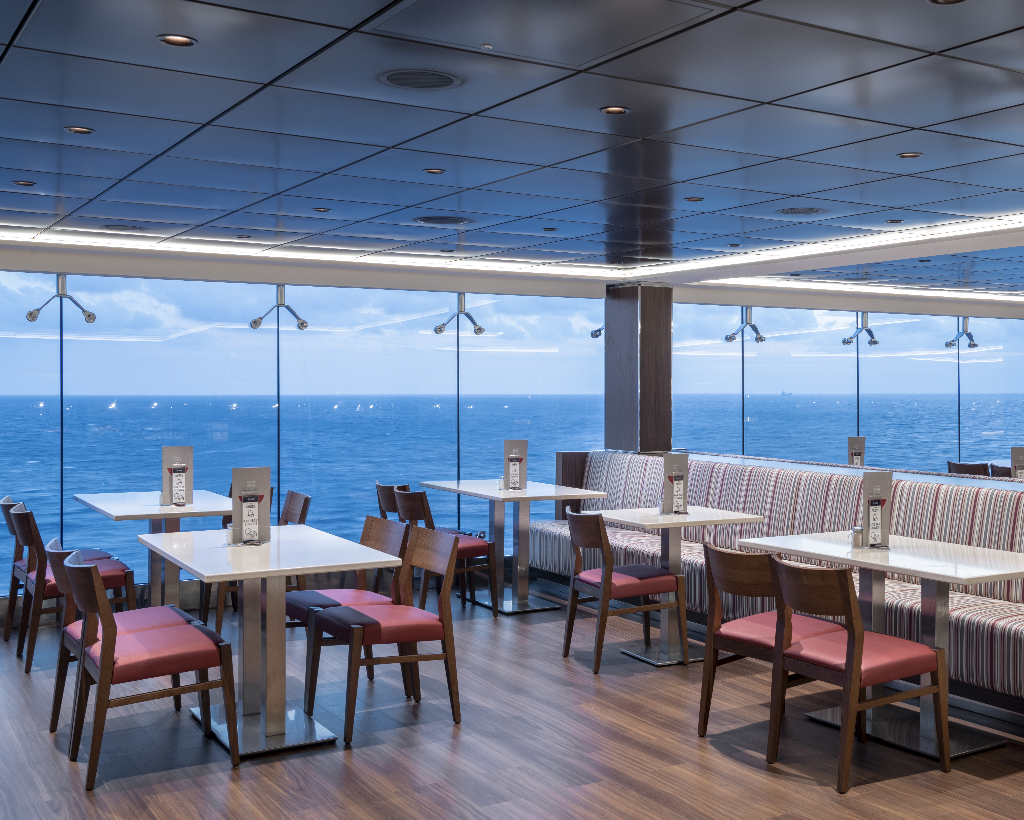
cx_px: 604
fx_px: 1212
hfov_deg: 45.6
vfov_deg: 37.3
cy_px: 409
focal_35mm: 40
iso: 200
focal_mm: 34
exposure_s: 1/2
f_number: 11
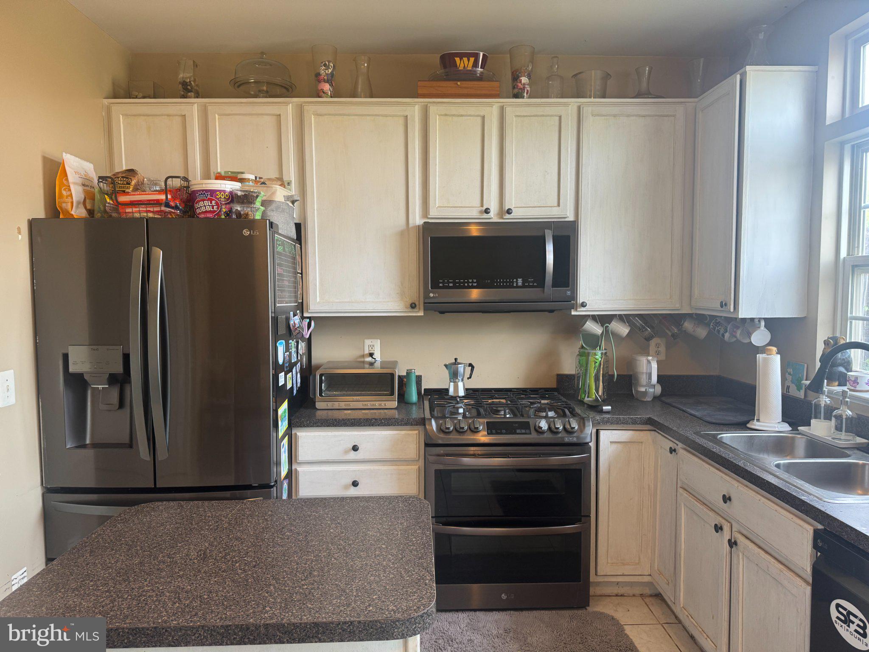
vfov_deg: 56.8
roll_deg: +0.3
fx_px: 602
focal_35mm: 24
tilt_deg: -4.5
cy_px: 326
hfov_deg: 71.6
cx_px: 434
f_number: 1.78
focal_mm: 6.76
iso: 125
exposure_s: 1/60
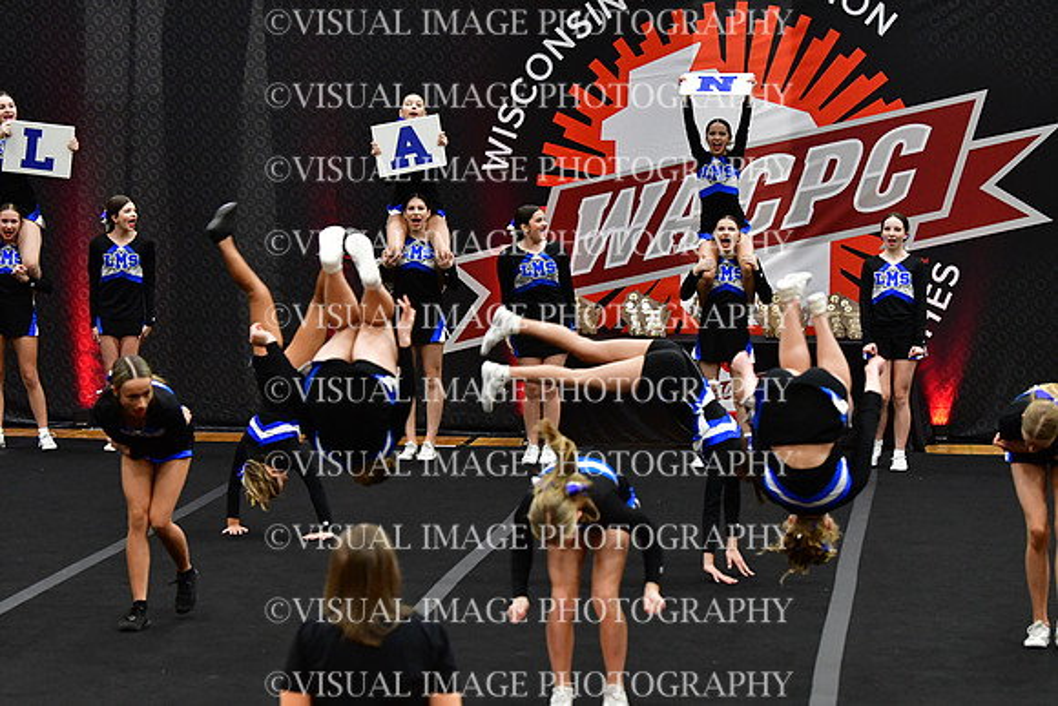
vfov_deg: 10.8
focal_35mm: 127
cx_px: 529
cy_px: 353
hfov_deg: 16.1
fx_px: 3733
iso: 4000
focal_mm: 85
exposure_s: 1/500
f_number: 3.5
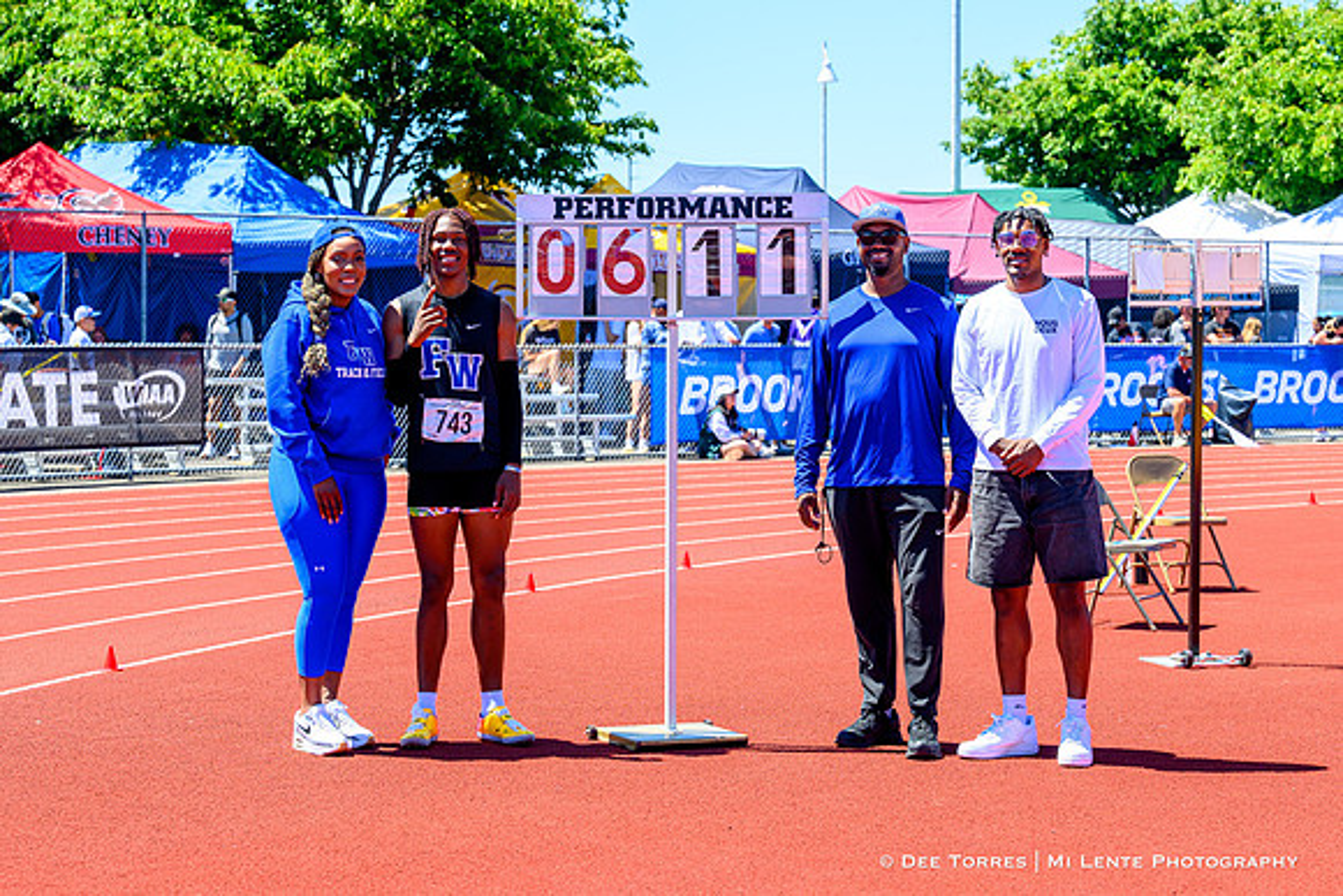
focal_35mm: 88
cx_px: 636
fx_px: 3295
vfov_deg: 15.5
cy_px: 369
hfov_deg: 23.0
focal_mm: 70
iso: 160
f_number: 5
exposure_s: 1/640
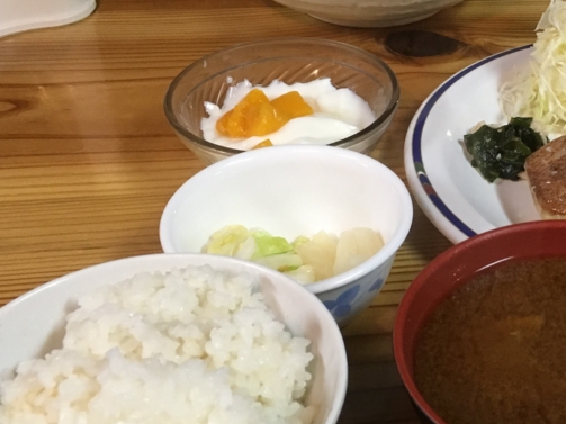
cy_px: 238
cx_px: 506
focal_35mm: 59
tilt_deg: -39.4
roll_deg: -3.0
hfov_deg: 31.2
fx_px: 964
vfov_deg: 24.8
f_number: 2.2
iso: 200
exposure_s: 1/24
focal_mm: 4.15
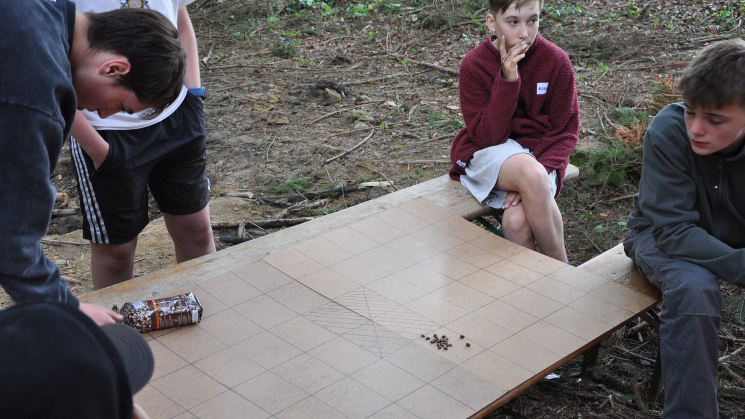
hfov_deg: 42.9
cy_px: 204
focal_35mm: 48
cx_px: 372
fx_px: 948
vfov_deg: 24.9
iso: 720
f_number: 4.2
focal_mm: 30
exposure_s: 1/60
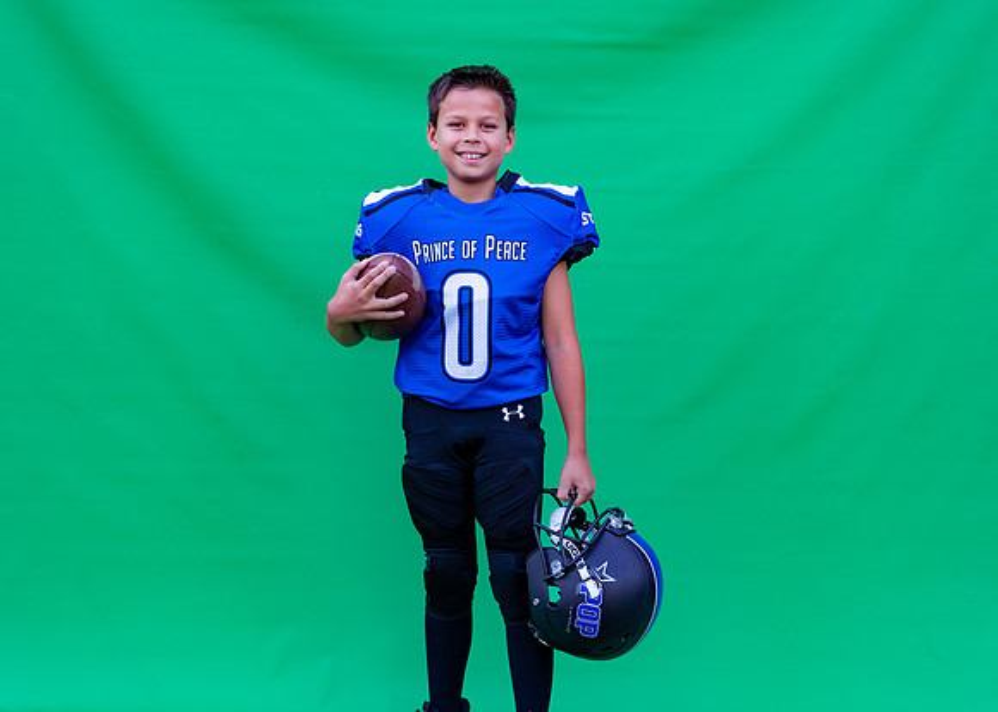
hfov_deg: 37.1
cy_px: 356
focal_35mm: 52
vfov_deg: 27.0
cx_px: 499
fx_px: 1486
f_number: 2.8
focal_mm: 50
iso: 200
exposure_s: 1/320
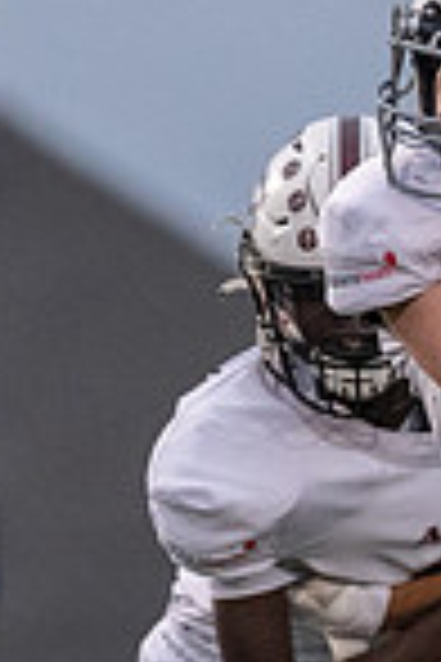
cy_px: 510
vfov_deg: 1.2
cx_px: 465
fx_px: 31162
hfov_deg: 0.8
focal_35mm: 1696
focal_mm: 200
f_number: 2.8
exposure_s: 1/1250
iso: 2000
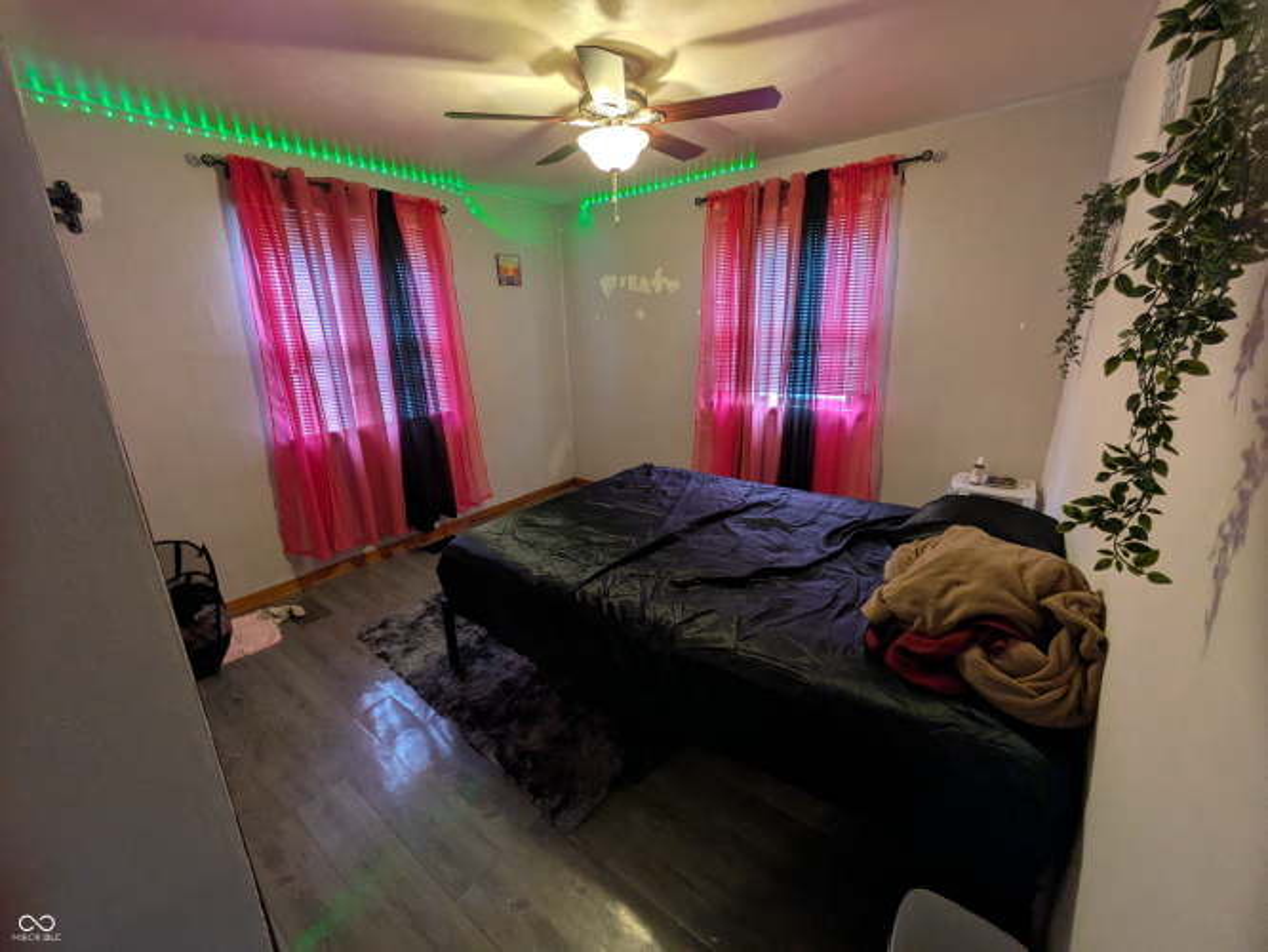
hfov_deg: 102.0
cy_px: 476
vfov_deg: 85.7
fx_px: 513
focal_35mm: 14
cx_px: 634
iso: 116
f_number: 2.2
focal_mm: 1.83
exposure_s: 1/24
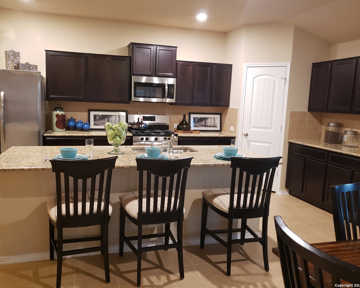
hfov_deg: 62.1
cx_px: 166
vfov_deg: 51.5
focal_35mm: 28
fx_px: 298
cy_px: 143
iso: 250
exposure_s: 1/24
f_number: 1.5
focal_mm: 4.3
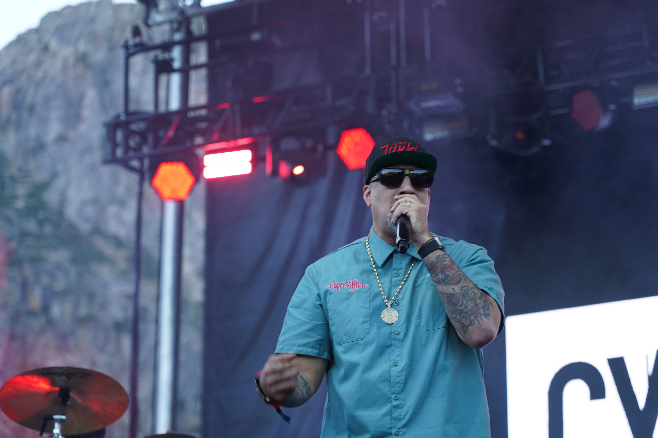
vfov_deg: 13.0
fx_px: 1919
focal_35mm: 105
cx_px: 329
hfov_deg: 19.5
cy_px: 219
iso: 320
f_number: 4
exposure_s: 1/160
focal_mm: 105
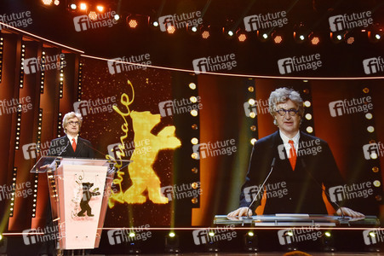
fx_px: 480
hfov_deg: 43.6
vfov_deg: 29.8
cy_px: 128
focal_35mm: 45
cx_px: 192
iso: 4000
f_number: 5
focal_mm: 45
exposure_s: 1/125
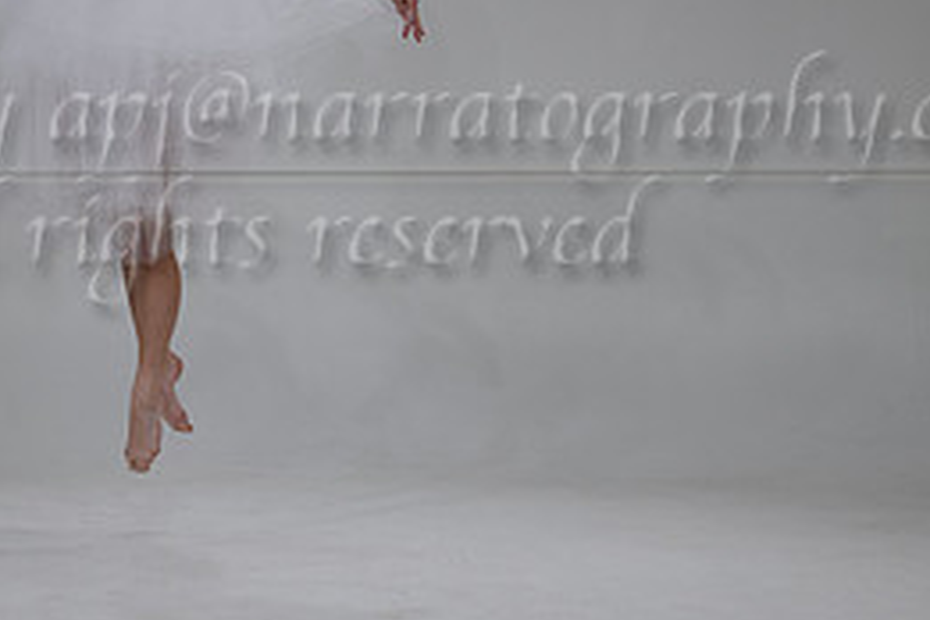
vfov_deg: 12.3
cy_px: 169
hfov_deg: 18.2
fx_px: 2867
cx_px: 171
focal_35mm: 111
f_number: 5.6
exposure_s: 1/500
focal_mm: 50
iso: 400
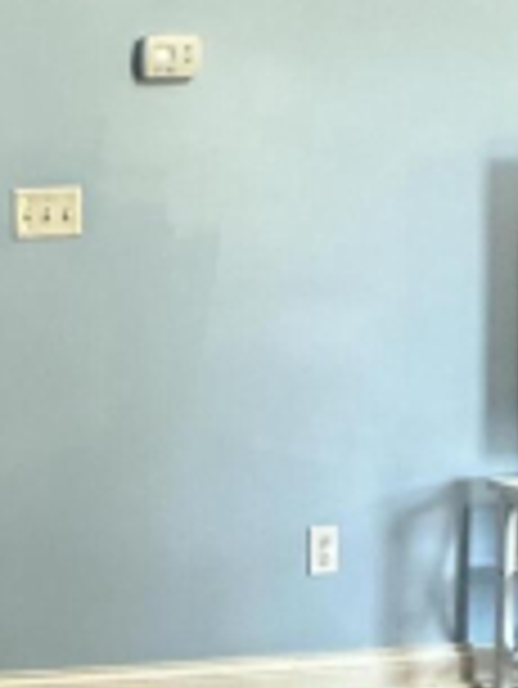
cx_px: -437
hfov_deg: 18.4
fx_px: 1215
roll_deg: +1.4
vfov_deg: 31.6
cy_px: 281
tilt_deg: -4.1
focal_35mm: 61
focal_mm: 2.22
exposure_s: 1/60
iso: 400
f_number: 2.2
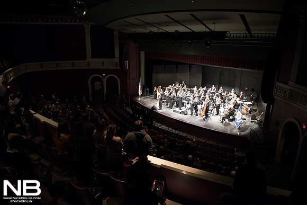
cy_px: 102
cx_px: 154
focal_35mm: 24
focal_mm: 24
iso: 4000
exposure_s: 1/125
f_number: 2.8
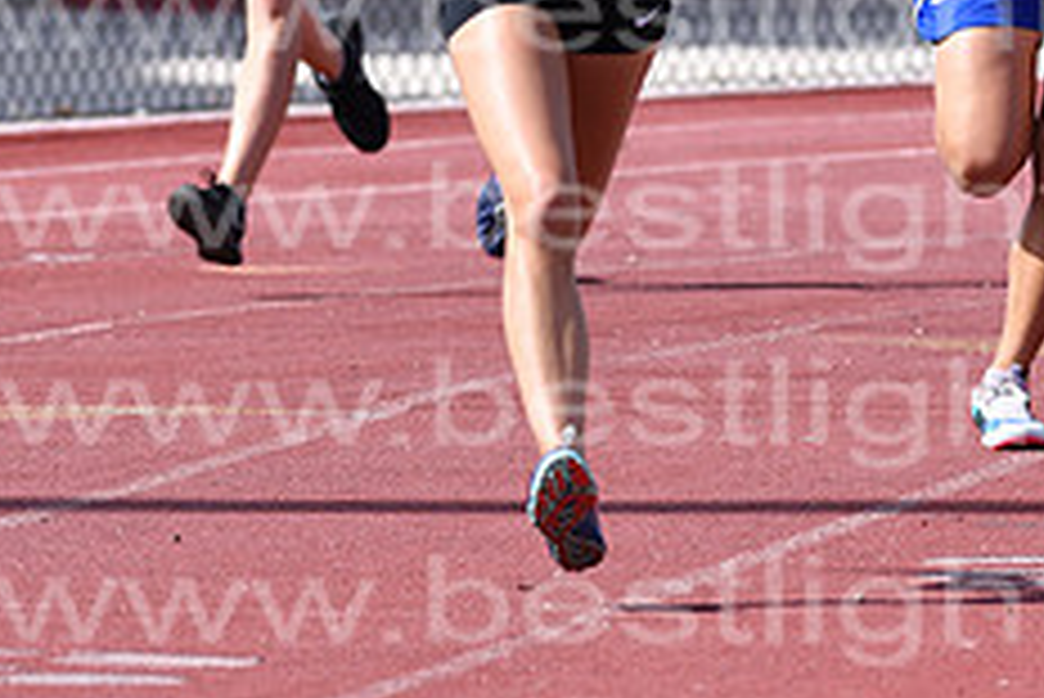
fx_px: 32702
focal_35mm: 1127
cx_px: 1017
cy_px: -79
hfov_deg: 1.8
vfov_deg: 1.2
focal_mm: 300
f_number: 5.6
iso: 100
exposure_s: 1/640
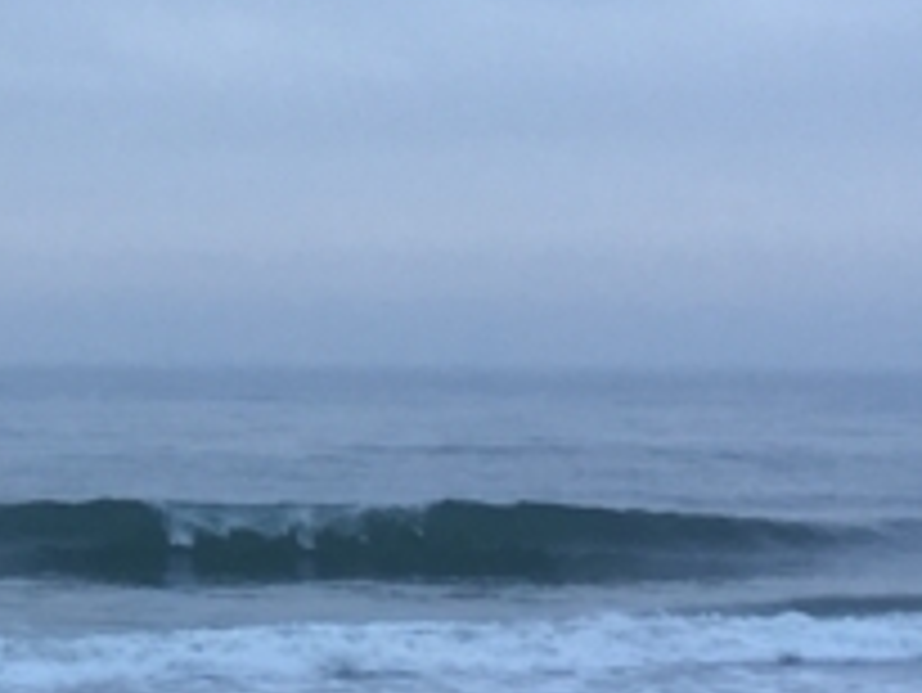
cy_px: 180
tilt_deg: +2.7
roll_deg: +0.8
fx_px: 3864
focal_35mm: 145
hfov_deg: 13.4
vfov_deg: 10.2
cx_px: 36
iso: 25
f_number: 2.2
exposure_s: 1/60
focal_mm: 4.15
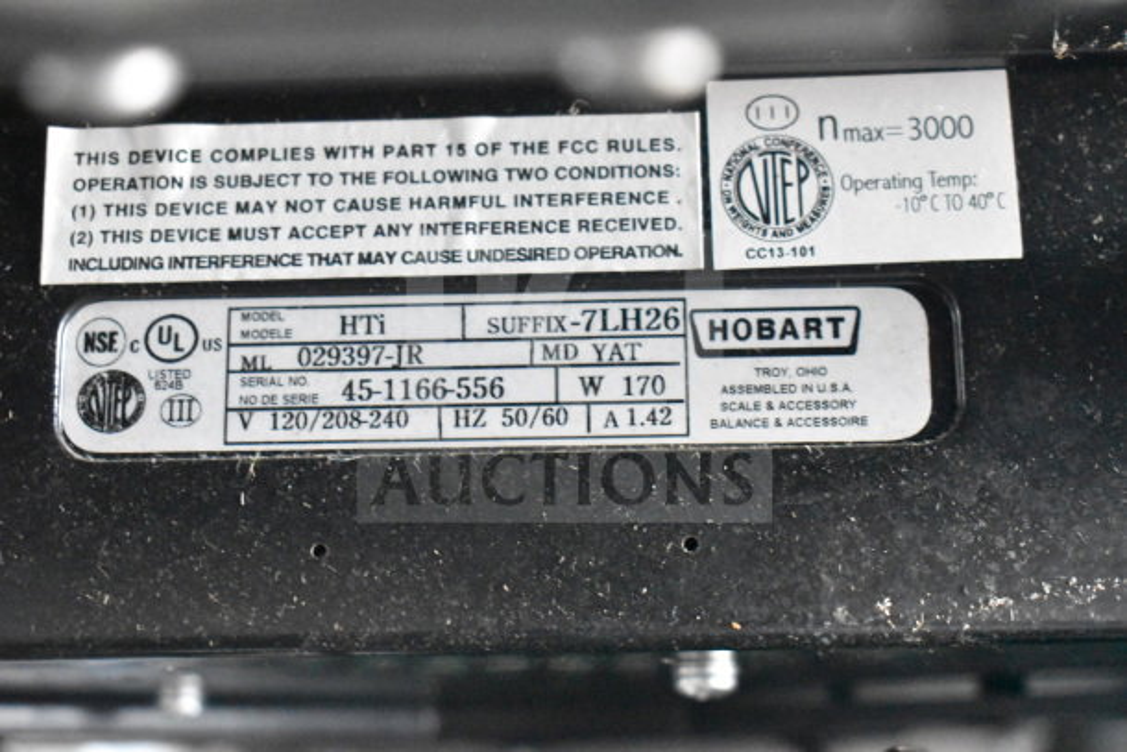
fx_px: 1879
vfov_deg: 22.6
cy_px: 376
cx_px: 564
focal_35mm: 60
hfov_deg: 33.4
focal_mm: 40
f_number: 5
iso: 14400
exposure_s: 1/60
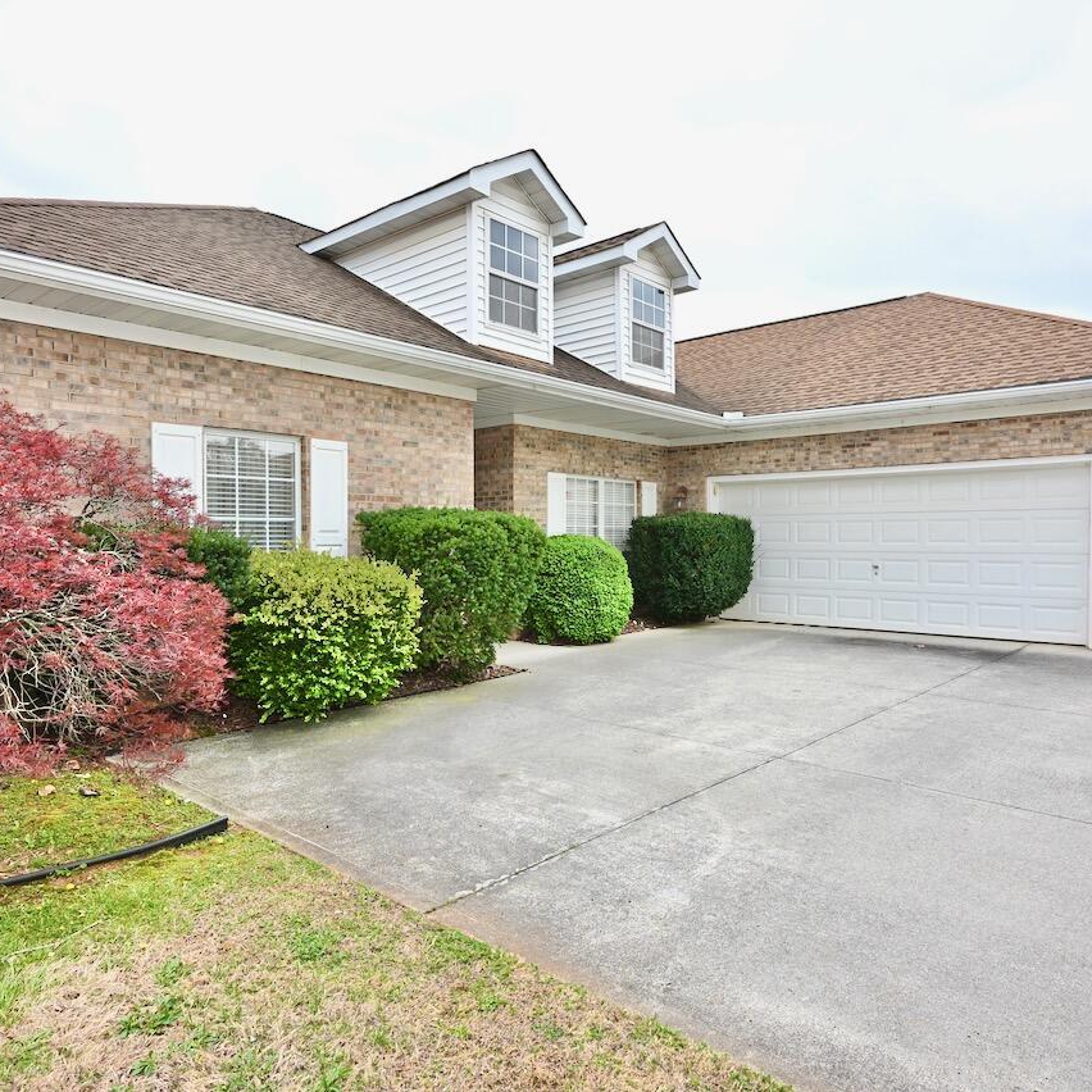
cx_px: 538
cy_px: 546
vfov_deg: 67.3
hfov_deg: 67.3
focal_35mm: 23
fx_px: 821
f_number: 5.6
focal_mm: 12
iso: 110
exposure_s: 1/125
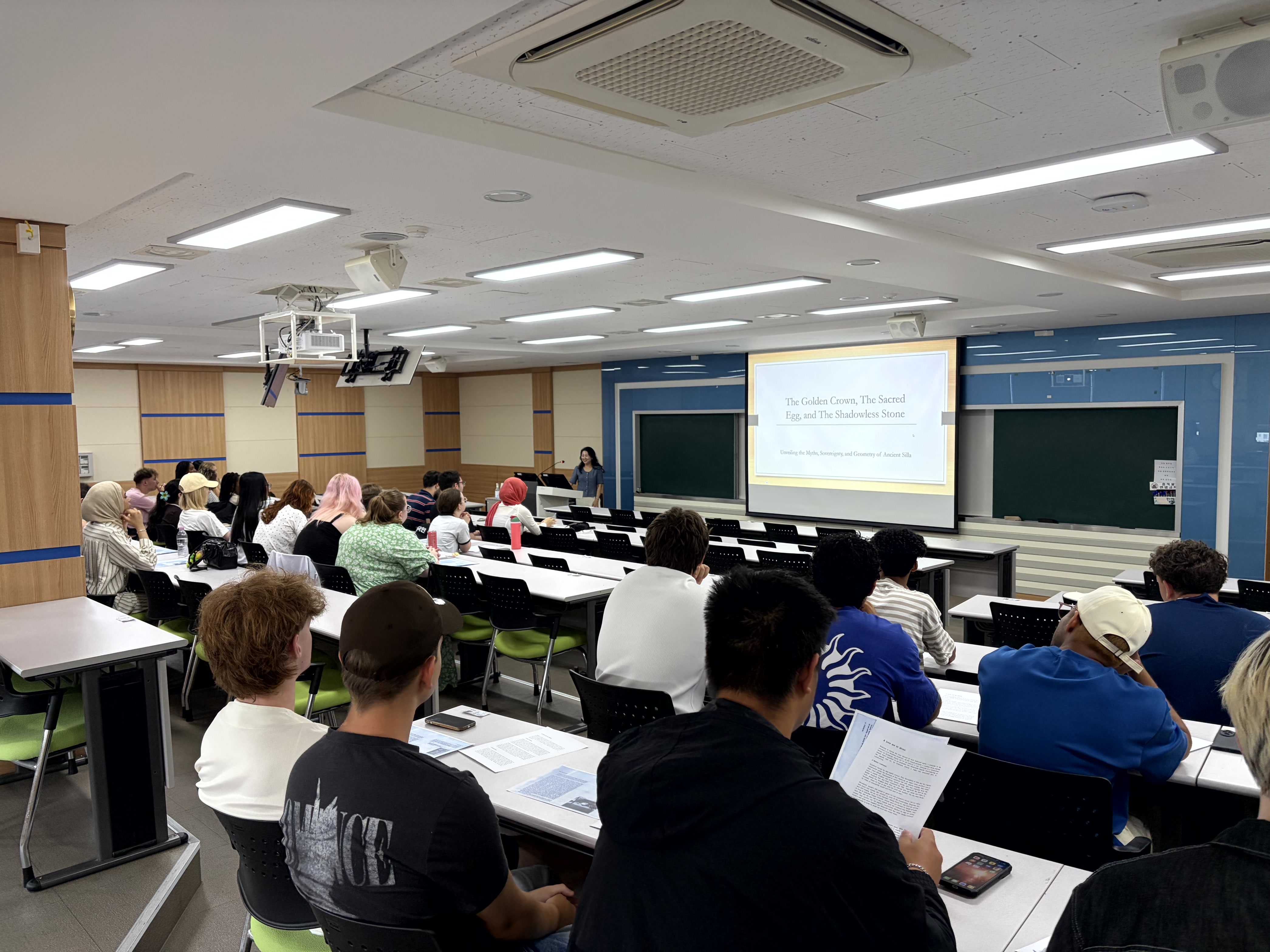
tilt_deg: -3.1
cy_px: 476
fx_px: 954
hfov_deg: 67.3
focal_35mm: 26
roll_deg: +2.2
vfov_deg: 53.1
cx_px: 635
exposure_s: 1/166
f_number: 1.6
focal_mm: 5.96
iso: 125
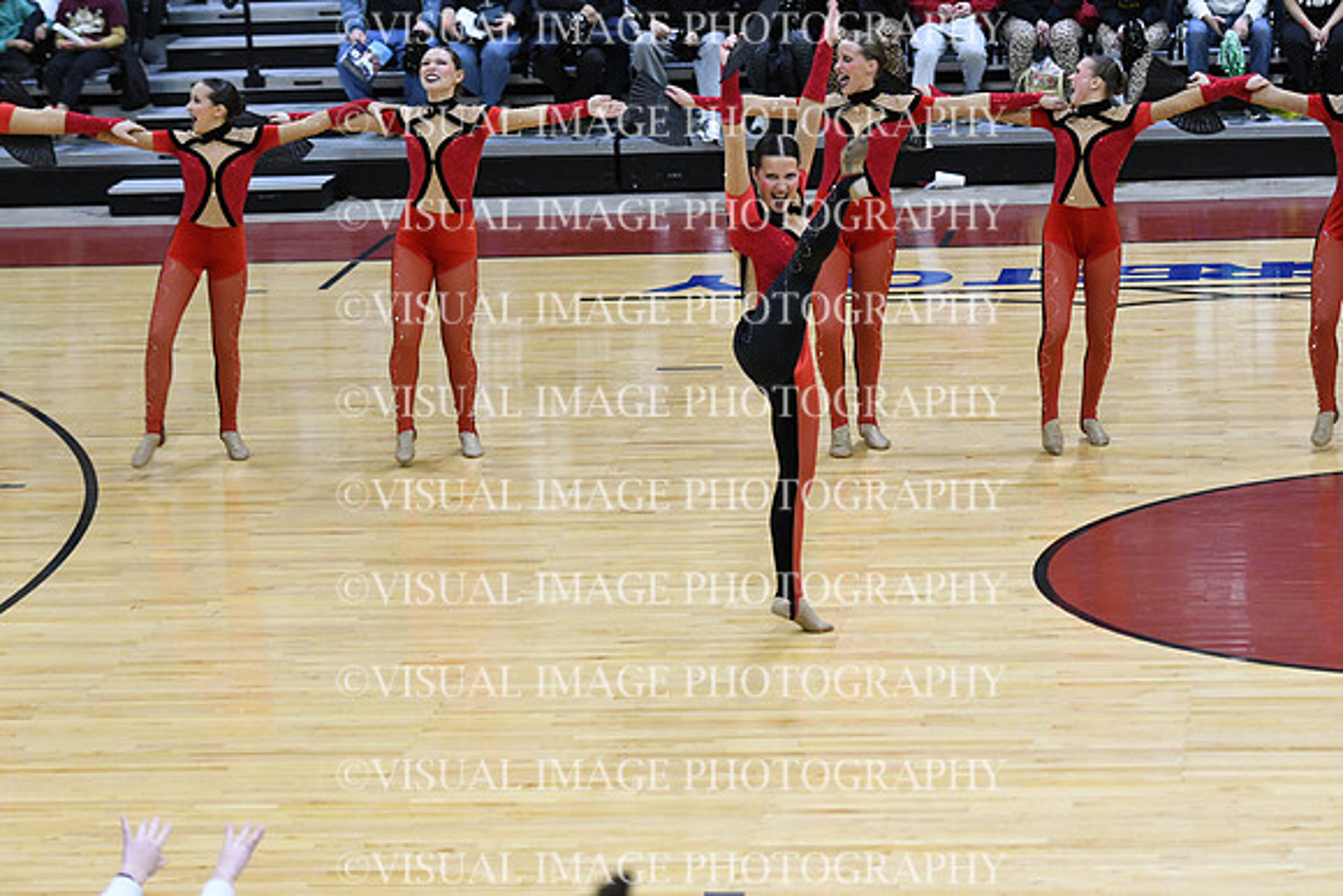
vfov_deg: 9.9
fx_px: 5149
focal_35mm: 138
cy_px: 448
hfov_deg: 14.9
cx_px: 672
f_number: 2.8
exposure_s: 1/400
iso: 3200
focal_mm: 92
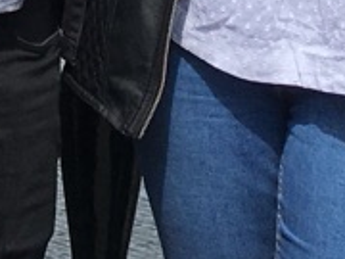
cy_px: -648
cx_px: -6
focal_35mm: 226
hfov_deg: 8.7
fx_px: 2252
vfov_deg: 5.9
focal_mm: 4.15
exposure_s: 1/1570
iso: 25
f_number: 2.2
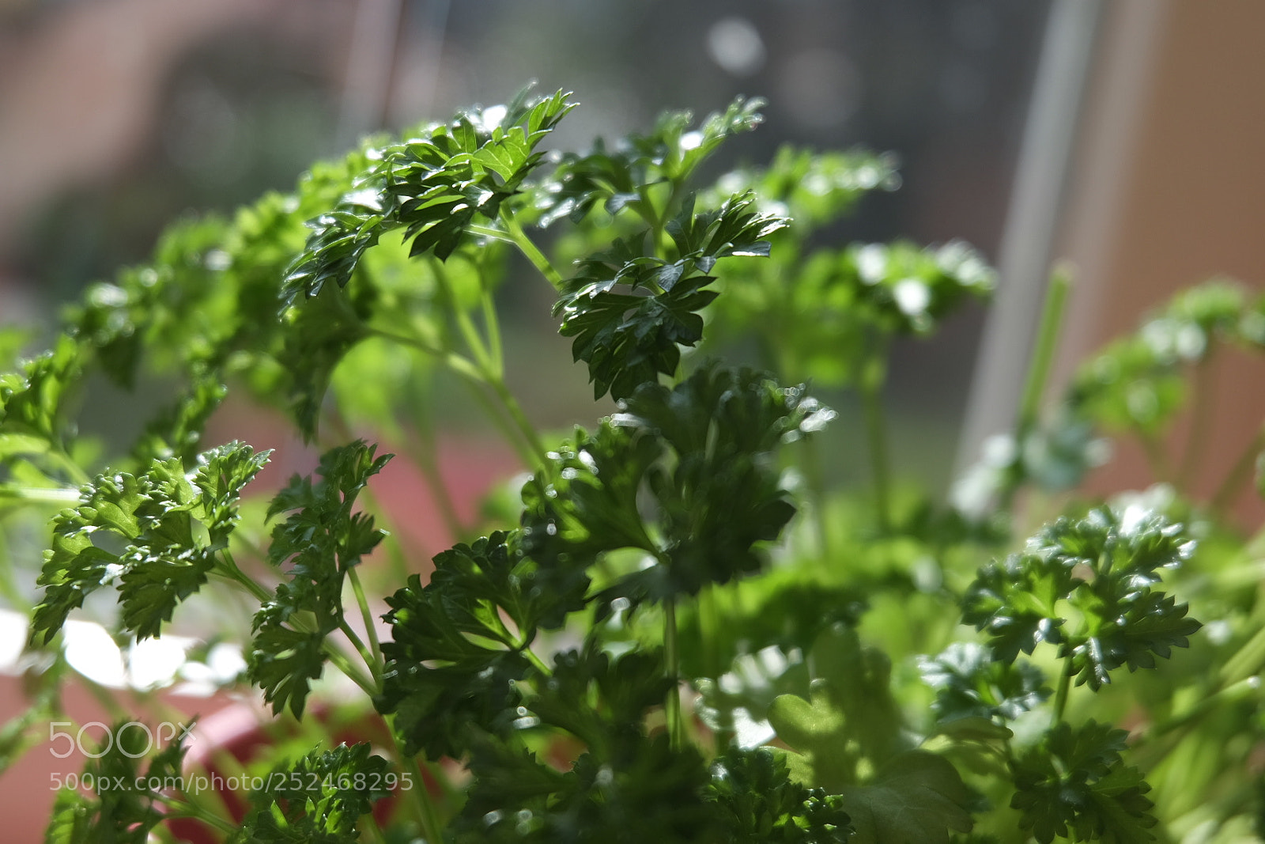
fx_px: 1722
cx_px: 632
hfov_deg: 40.3
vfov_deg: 27.5
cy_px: 422
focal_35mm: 49
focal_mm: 32.5
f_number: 5
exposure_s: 1/350
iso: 200
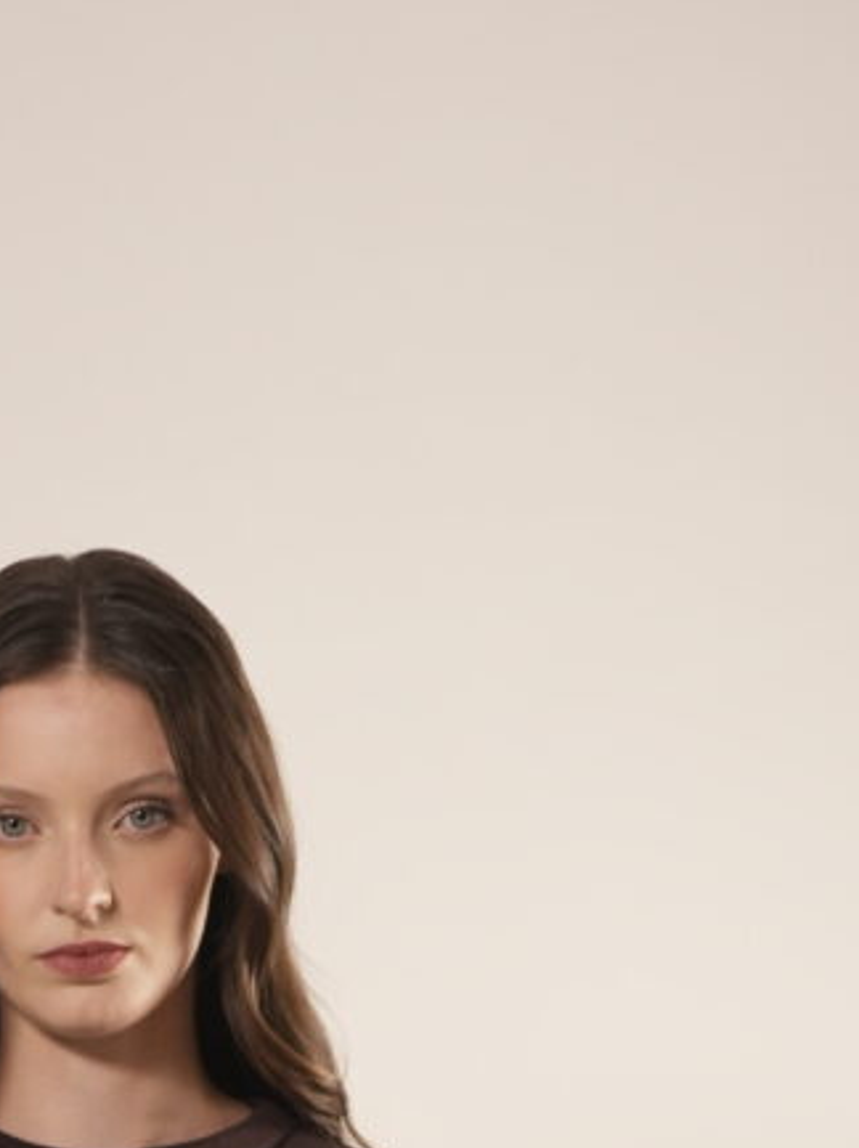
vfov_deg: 9.4
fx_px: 6627
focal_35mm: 200
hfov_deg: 7.4
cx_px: 82
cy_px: 2060
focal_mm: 50
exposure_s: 1/100
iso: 640
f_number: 3.5
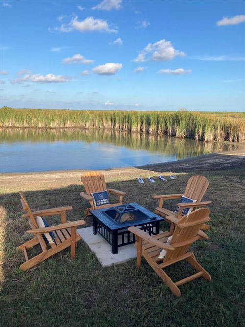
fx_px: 264
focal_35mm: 28
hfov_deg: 49.7
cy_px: 164
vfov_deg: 63.5
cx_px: 122
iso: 20
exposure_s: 1/1412
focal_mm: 3.99
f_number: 1.8
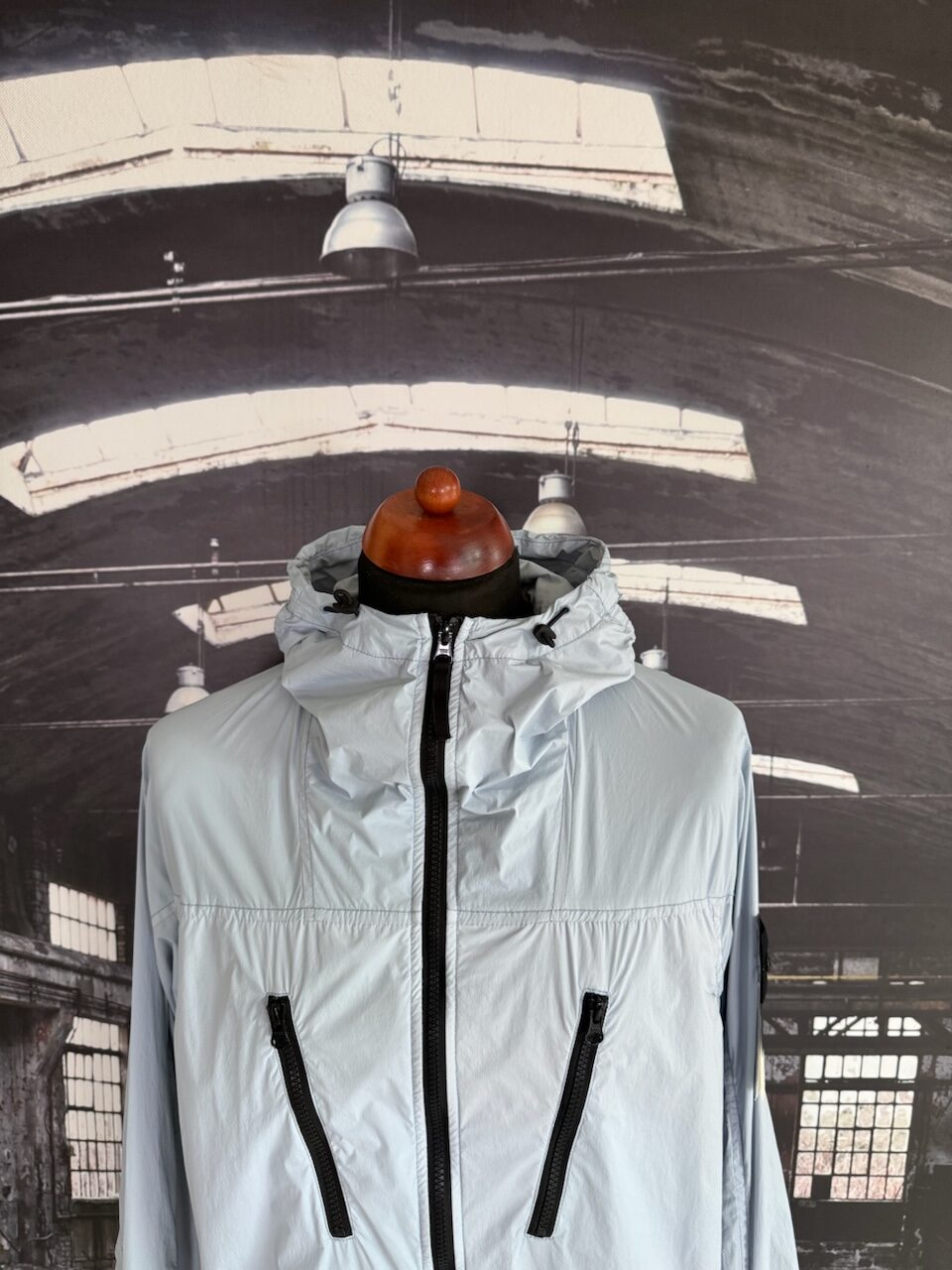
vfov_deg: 71.6
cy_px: 635
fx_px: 880
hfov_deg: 56.8
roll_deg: -2.0
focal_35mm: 24
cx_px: 476
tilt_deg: -11.7
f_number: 1.78
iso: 160
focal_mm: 6.76
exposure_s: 1/121
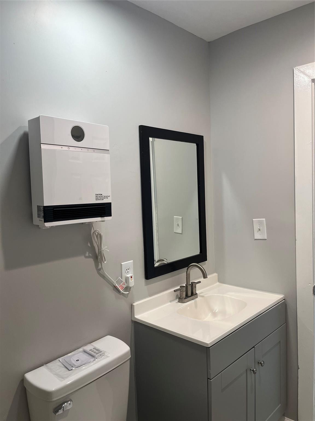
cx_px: 158
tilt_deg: -2.5
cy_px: 210
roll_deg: +2.3
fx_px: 315
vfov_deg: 67.3
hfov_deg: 53.1
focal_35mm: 26
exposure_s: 1/120
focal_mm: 5.1
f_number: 1.6
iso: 100
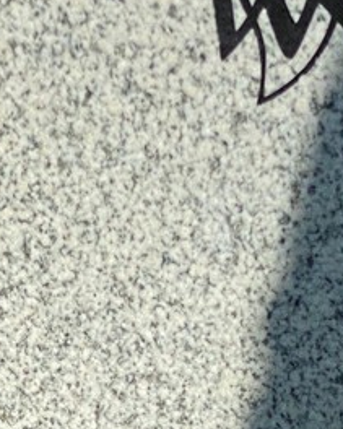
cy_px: 855
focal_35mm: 277
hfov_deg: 5.5
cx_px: -102
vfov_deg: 6.8
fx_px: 3517
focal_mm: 6
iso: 20
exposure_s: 1/1497
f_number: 2
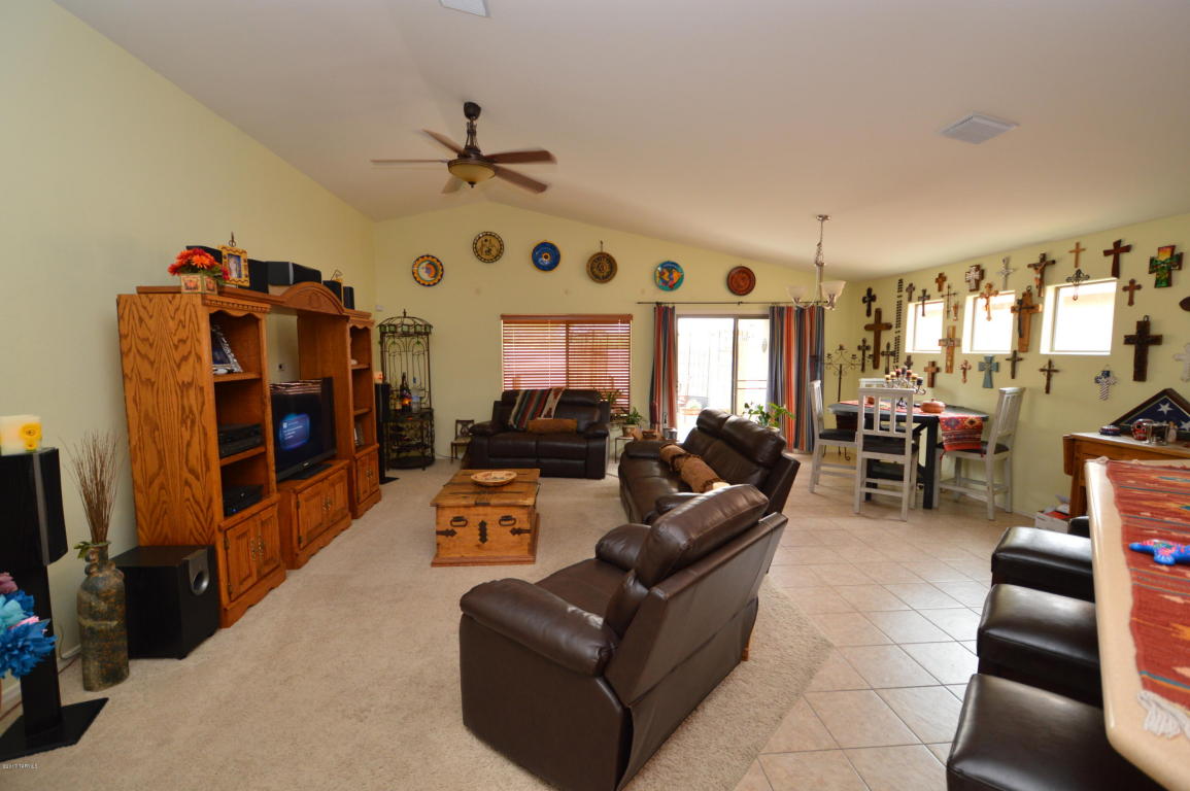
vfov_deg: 77.2
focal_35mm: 15
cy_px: 396
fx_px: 495
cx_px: 595
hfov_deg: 100.4
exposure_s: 1/60
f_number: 3.5
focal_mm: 10
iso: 500
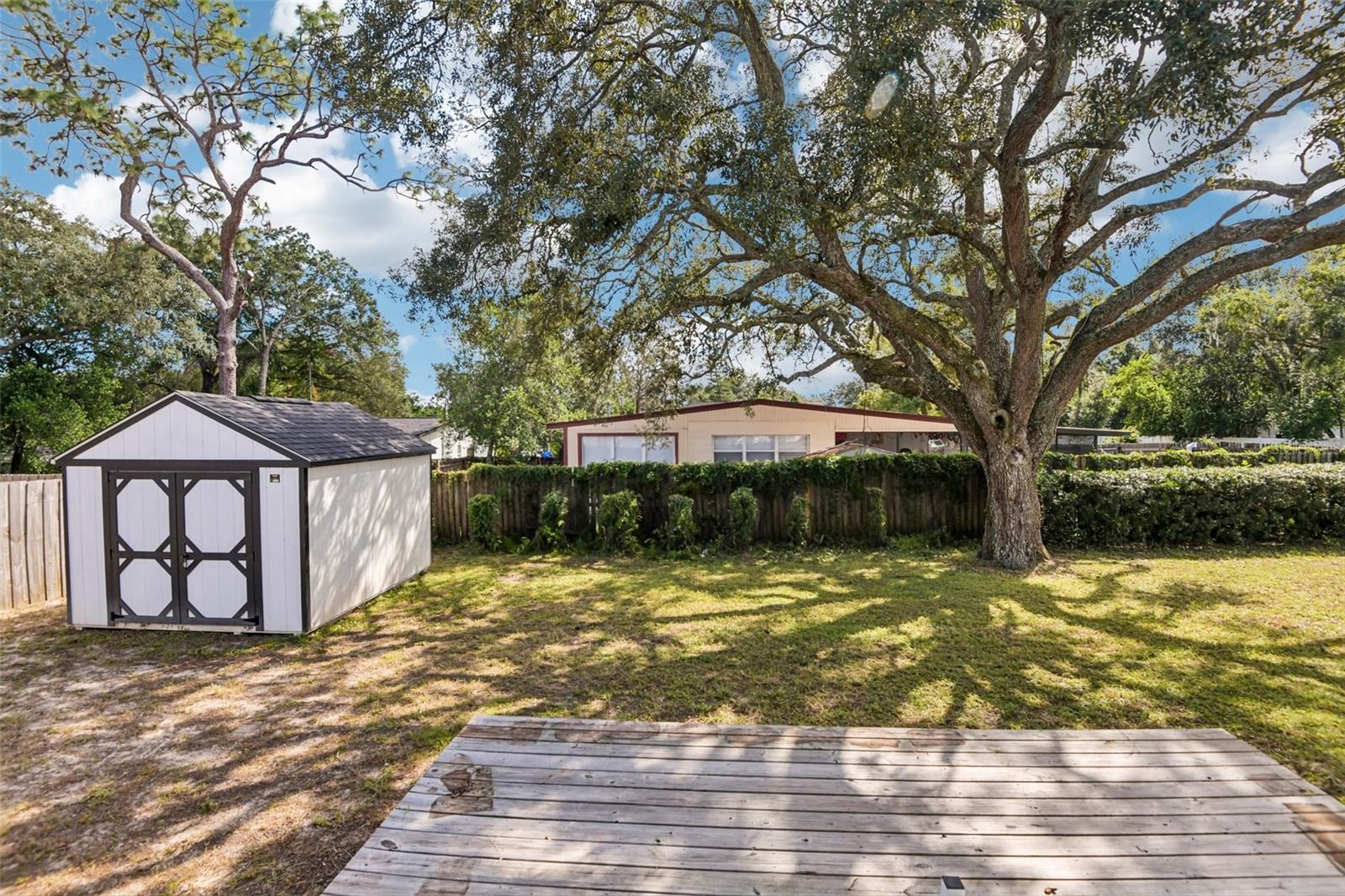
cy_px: 448
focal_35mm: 16
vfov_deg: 73.7
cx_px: 672
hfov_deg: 96.7
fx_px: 598
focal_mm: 16
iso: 400
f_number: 8
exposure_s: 1/500
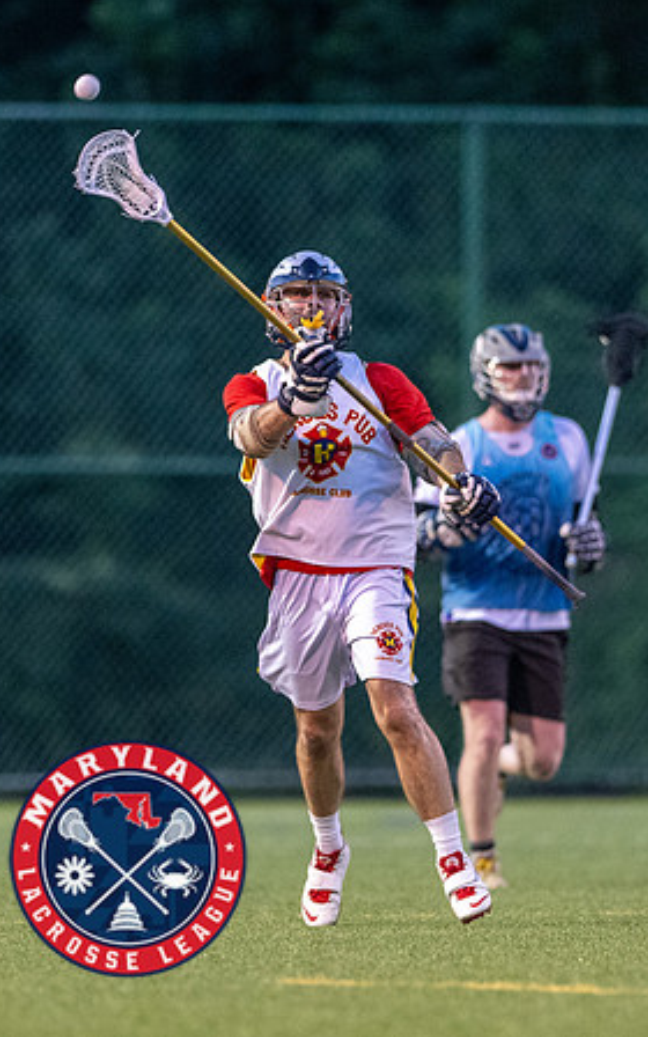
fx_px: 17858
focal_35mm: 632
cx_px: 315
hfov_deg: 2.1
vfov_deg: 3.3
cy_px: 549
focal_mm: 300
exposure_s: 1/800
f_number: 2.8
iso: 5000
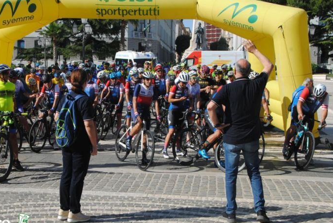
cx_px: 151
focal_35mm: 55
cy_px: 106
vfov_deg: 24.9
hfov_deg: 36.4
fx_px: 506
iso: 400
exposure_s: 1/500
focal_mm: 31
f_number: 11
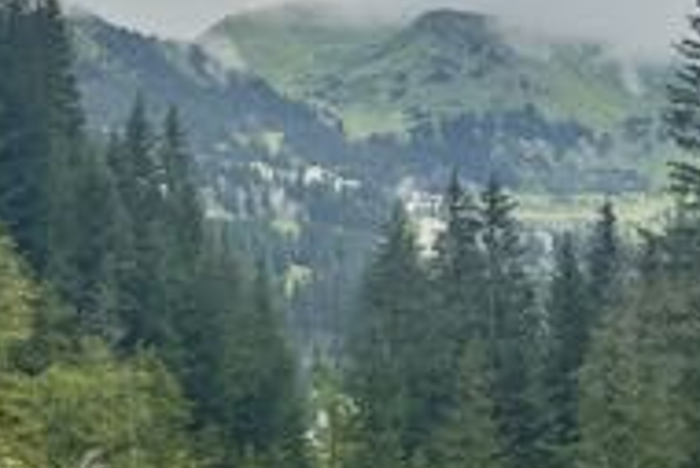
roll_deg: +0.9
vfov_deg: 15.0
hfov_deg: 22.2
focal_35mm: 91
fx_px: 1771
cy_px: 103
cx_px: 519
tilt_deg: +9.4
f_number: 1.6
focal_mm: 4.2
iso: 32
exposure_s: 1/3300
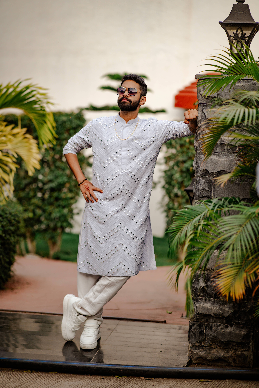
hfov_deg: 16.1
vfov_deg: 23.9
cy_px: 194
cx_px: 130
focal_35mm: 85
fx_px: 917
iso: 160
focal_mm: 85
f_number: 1.6
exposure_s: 1/1000
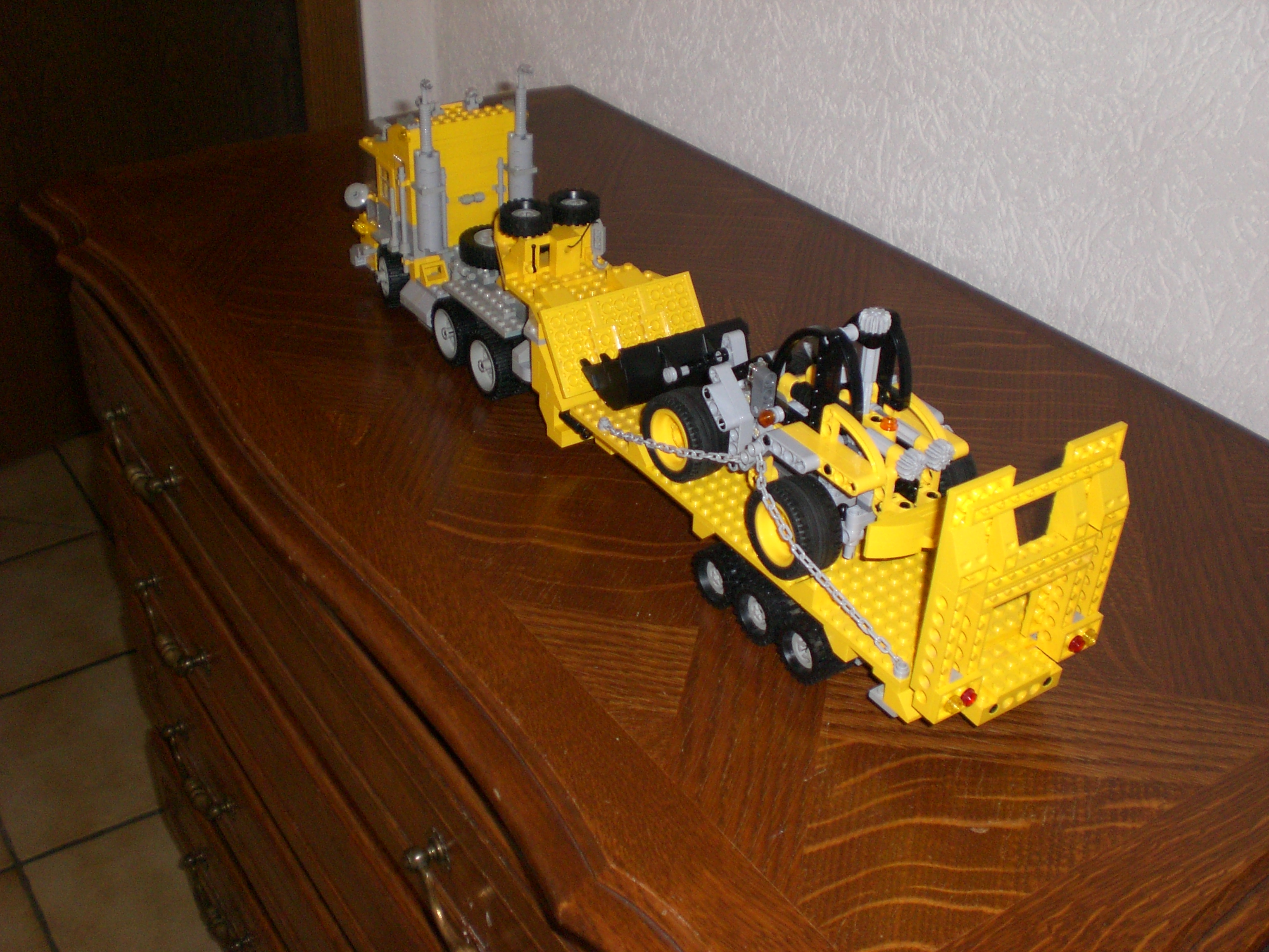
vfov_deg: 37.7
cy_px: 476
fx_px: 1393
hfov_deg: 49.0
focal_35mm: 38
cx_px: 634
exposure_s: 1/60
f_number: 3.1
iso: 200
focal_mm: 6.3
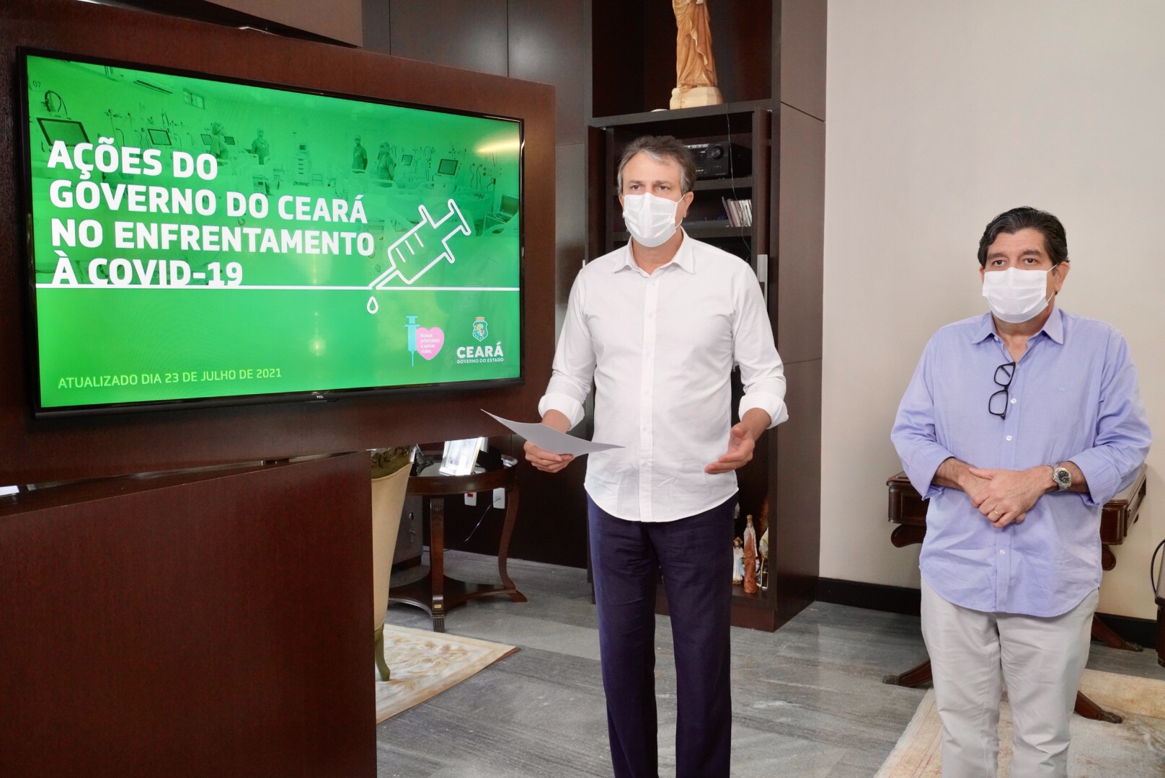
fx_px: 1069
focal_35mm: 33
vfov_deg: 40.0
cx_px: 582
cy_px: 389
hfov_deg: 57.2
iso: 5000
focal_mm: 33
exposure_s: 1/125
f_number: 6.3
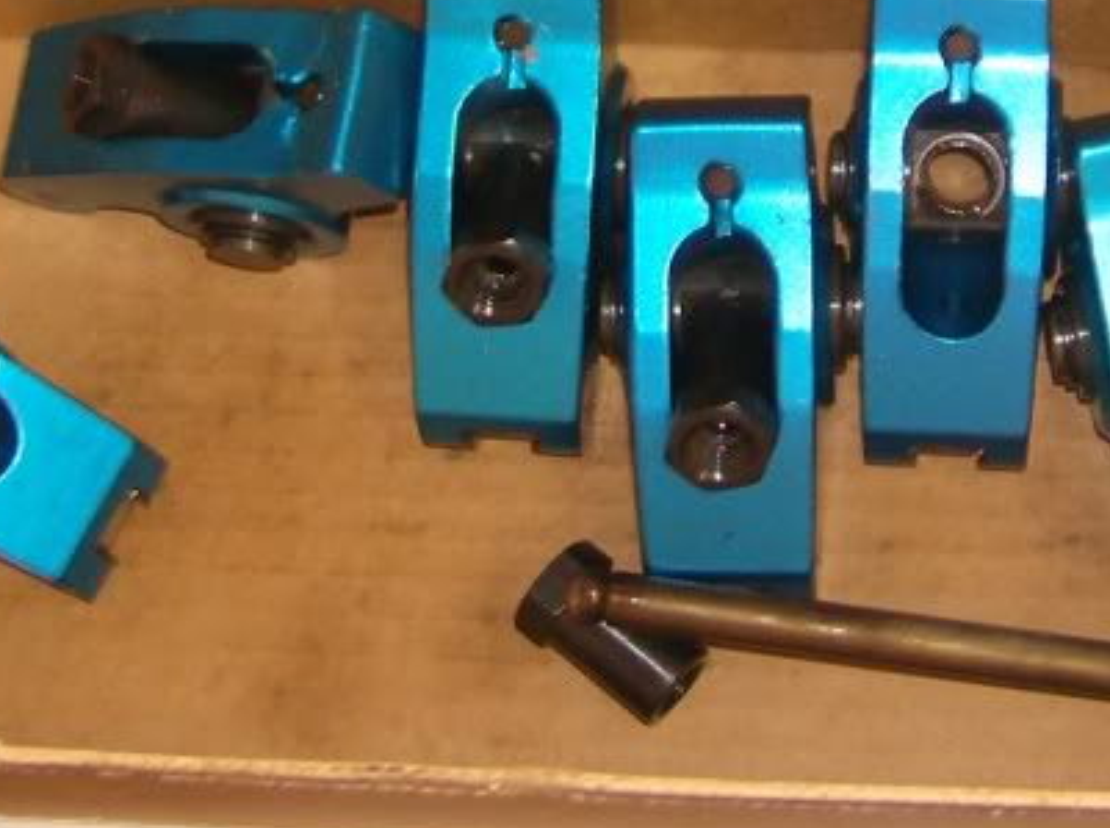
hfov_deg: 21.3
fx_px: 2944
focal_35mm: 92
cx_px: 761
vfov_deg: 15.6
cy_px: -50
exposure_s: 1/30
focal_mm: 6
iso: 100
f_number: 2.8
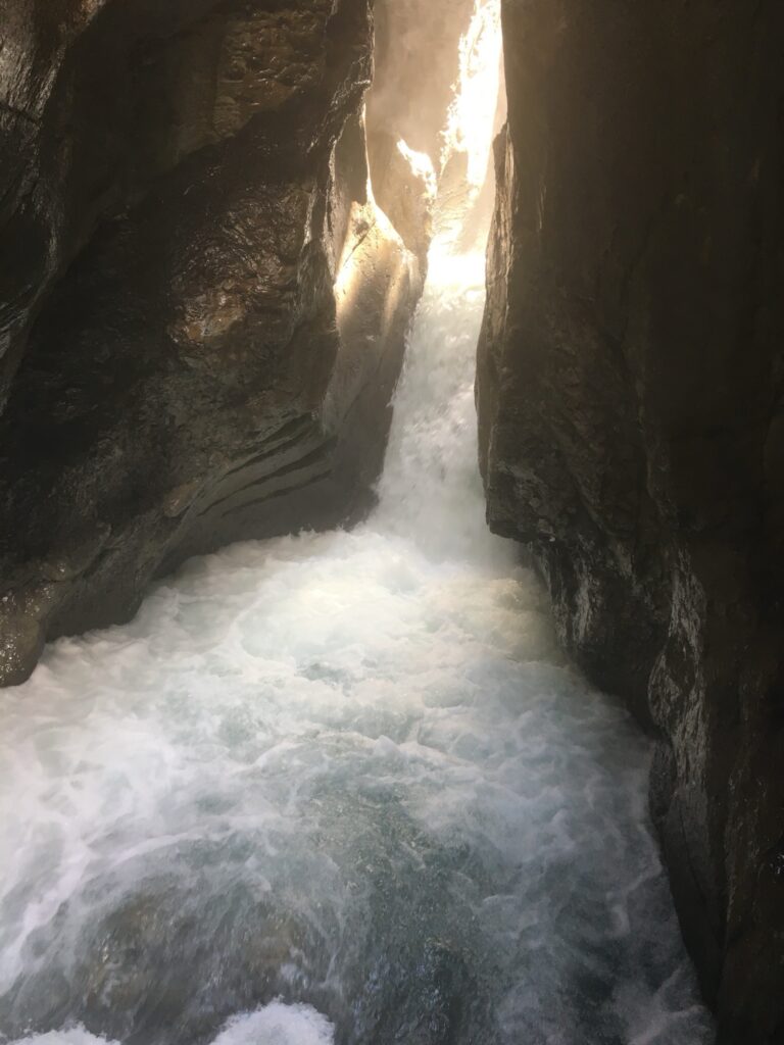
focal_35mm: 29
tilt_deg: -16.1
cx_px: 392
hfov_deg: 48.2
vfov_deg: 61.7
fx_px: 876
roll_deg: -3.4
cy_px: 522
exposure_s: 1/33
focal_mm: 4.15
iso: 25
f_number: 2.2
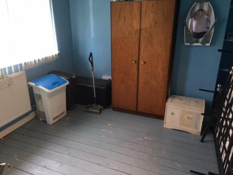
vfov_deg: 48.2
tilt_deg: -19.5
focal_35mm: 29
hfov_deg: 61.7
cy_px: 88
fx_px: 195
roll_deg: -0.5
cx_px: 116
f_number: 2.2
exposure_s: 1/17
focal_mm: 4.15
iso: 50
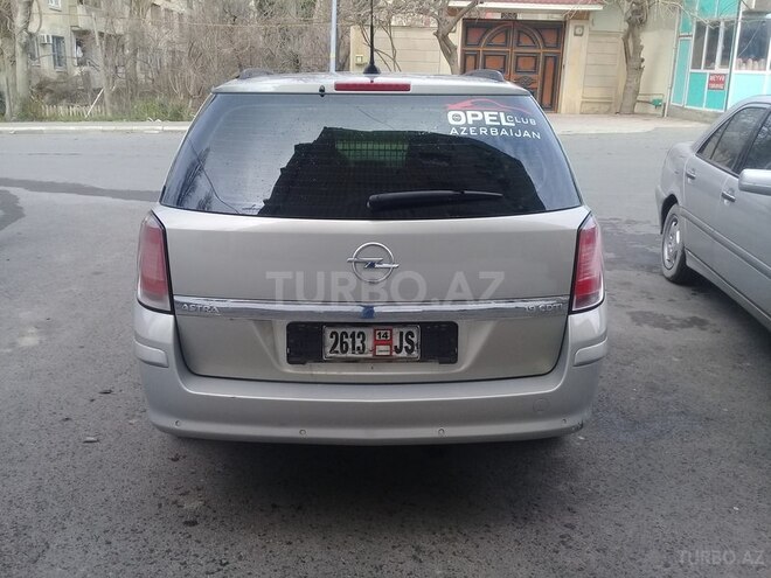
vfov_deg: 45.4
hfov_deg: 58.4
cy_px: 289
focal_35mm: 31
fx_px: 690
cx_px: 386
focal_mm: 3.3
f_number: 2.2
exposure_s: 1/228
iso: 50
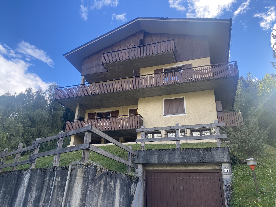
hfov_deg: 67.3
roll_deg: -2.6
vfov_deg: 53.1
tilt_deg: +24.3
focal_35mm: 26
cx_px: 138
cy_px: 104
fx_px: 207
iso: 32
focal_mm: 4.25
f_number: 1.8
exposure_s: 1/702
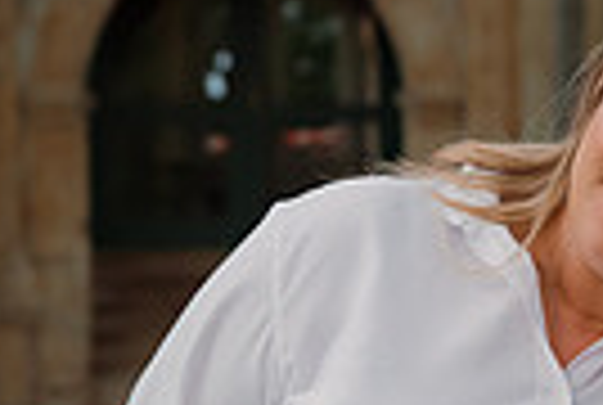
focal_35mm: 263
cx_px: 683
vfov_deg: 5.2
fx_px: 4415
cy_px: 318
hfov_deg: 7.8
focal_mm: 55
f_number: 3.2
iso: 500
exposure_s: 1/250
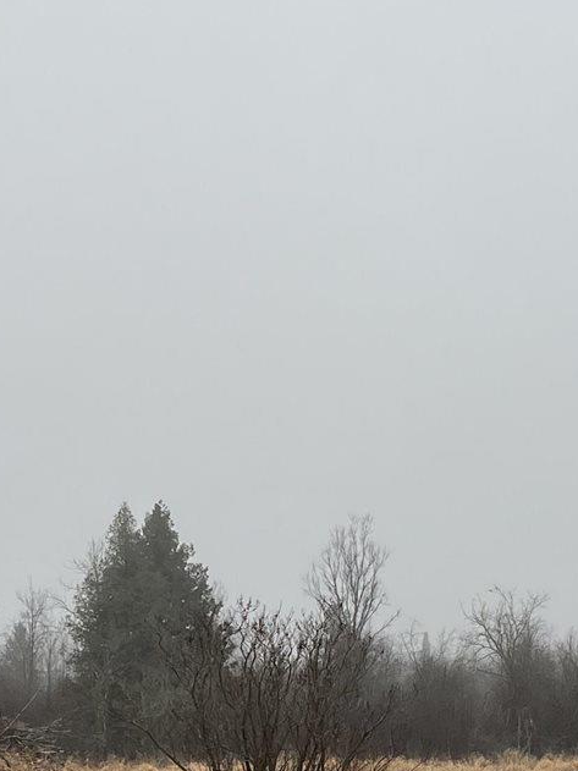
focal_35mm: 95
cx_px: 513
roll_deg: +0.4
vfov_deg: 20.3
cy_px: 661
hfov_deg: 15.4
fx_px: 2116
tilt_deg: +0.3
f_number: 1.5
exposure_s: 1/709
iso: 50
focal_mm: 5.7
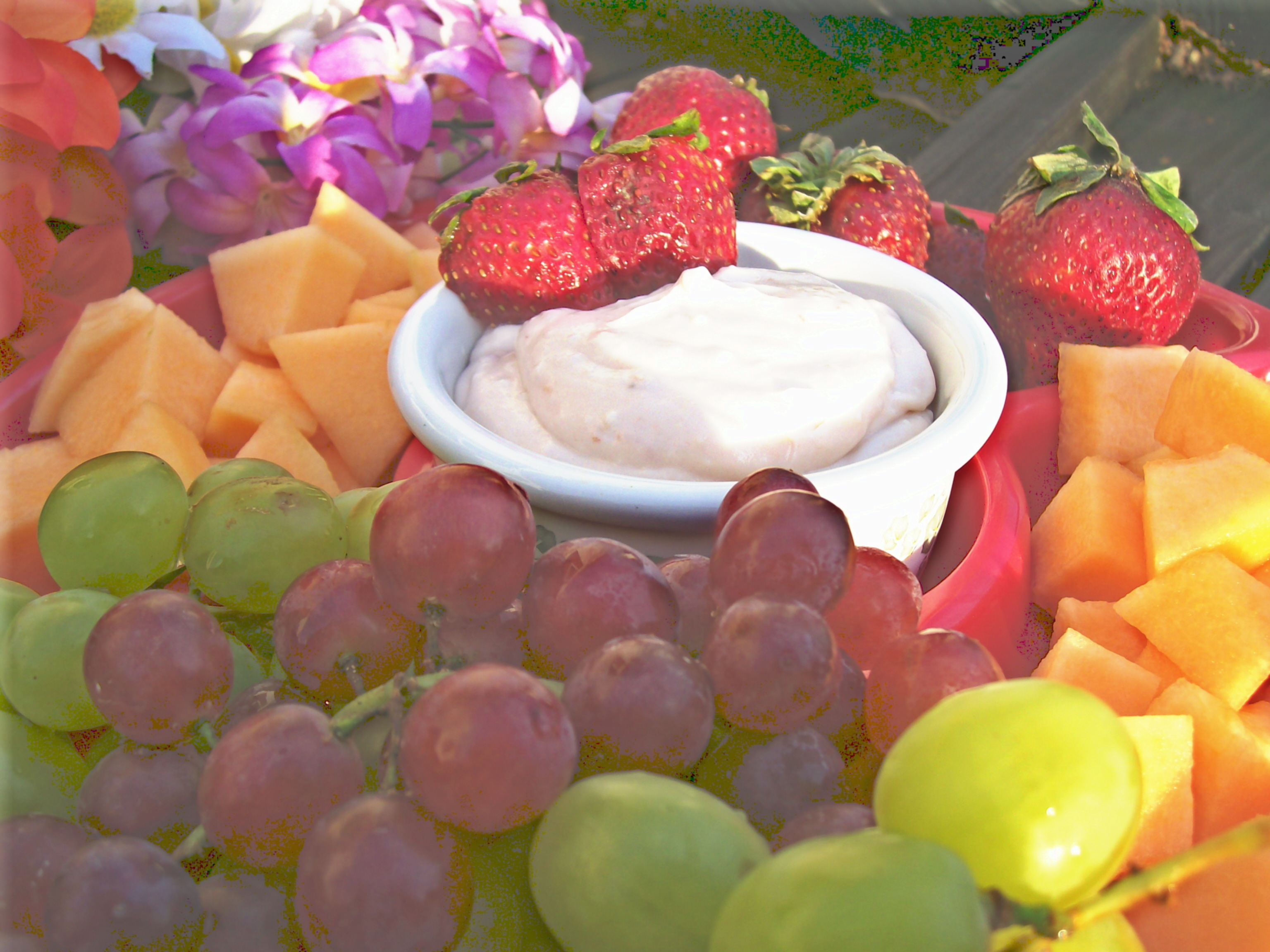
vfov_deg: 40.7
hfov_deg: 52.6
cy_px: 476
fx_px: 1284
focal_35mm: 35
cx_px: 635
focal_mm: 5.8
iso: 80
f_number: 2.8
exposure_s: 1/243
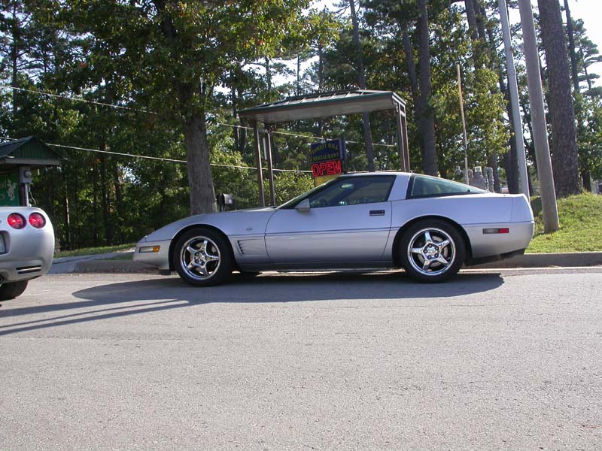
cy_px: 226
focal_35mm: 38
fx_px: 661
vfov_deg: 37.7
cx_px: 301
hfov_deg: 49.0
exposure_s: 1/198
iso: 100
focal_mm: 7.85
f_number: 6
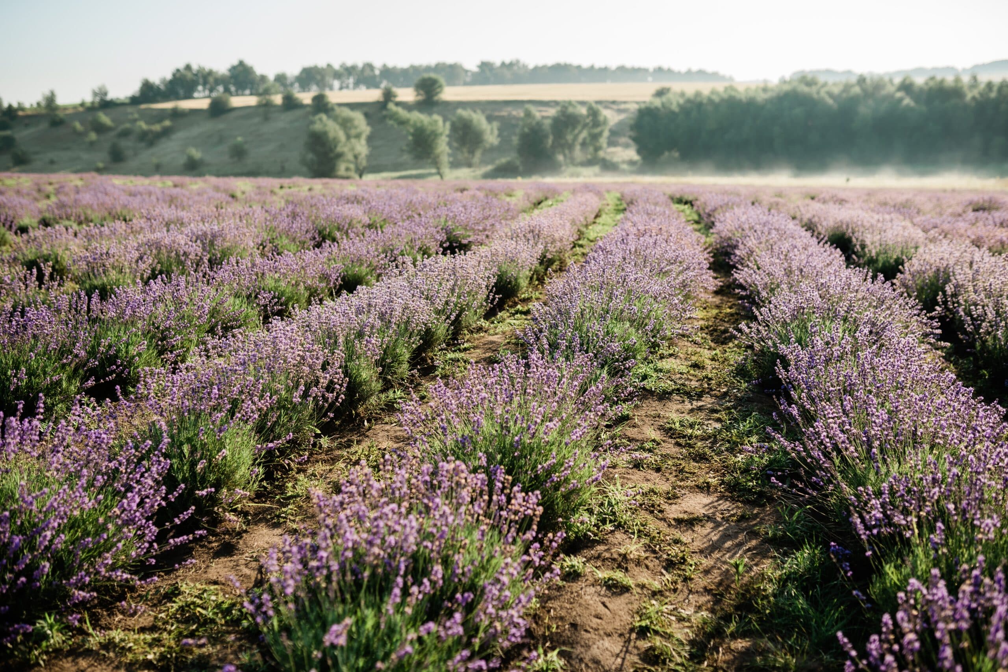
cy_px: 336
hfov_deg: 54.4
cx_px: 504
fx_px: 980
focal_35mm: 35
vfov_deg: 37.9
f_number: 2.2
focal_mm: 35
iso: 50
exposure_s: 1/800
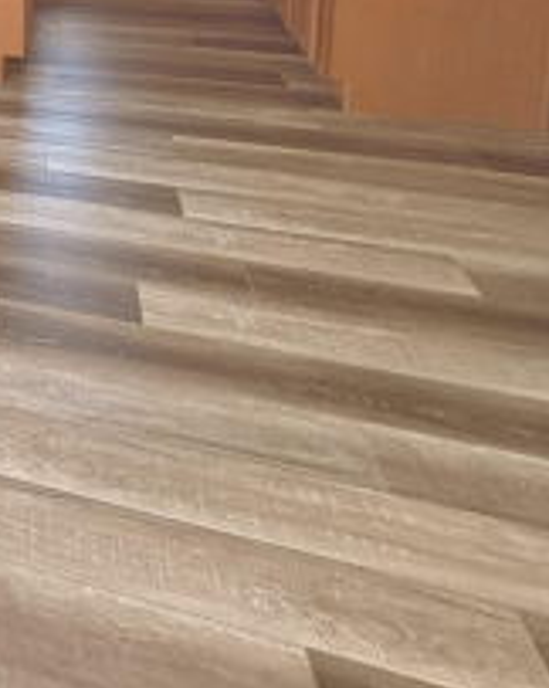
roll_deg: +3.5
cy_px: -136
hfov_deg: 24.2
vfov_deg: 33.6
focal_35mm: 45
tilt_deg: -8.2
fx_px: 915
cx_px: -324
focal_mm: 2.22
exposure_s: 1/130
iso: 80
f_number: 2.2
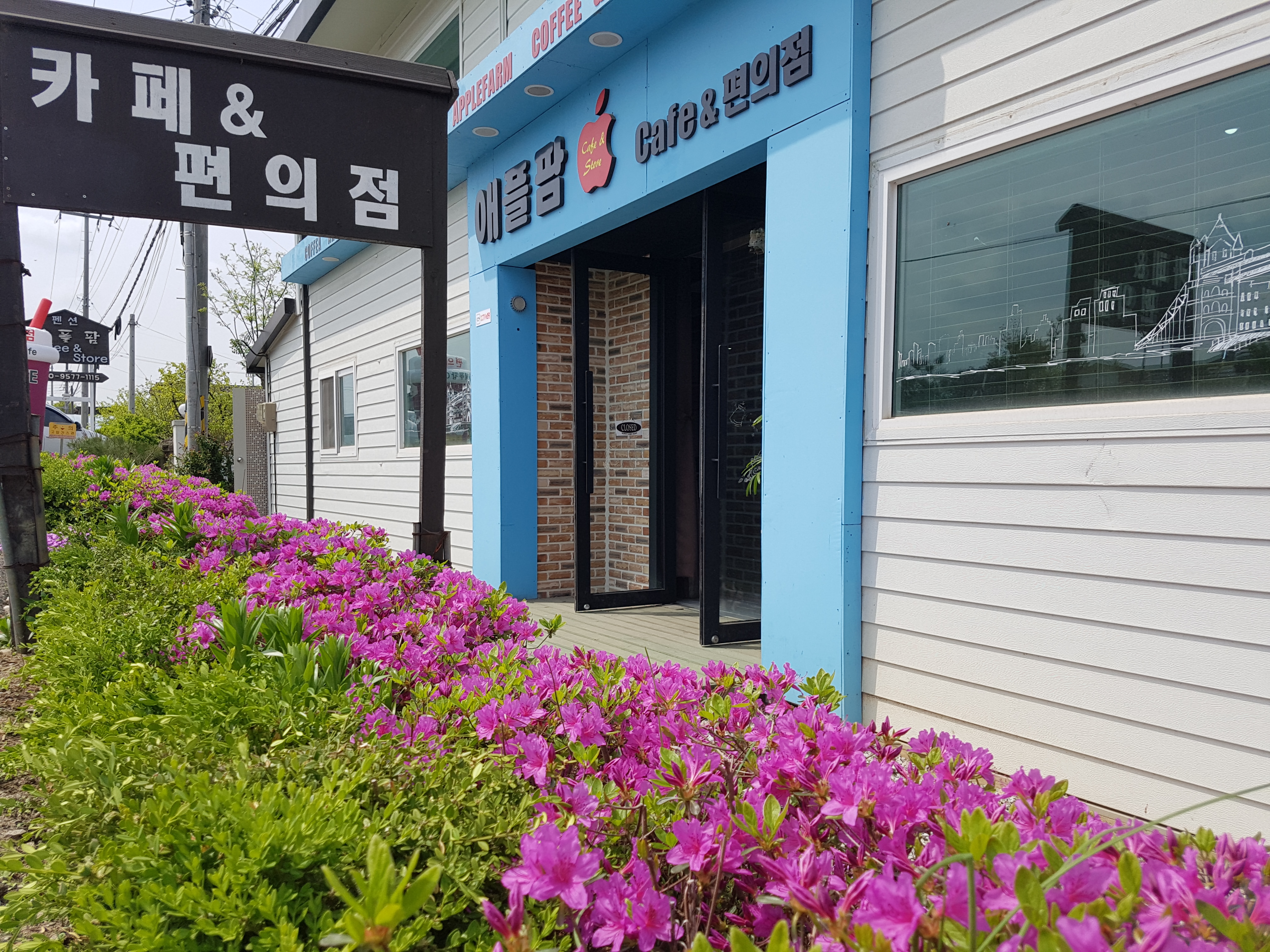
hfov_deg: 67.3
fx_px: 954
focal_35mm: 26
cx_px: 635
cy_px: 476
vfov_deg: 53.1
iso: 50
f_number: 1.7
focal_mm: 4.2
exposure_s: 1/2960
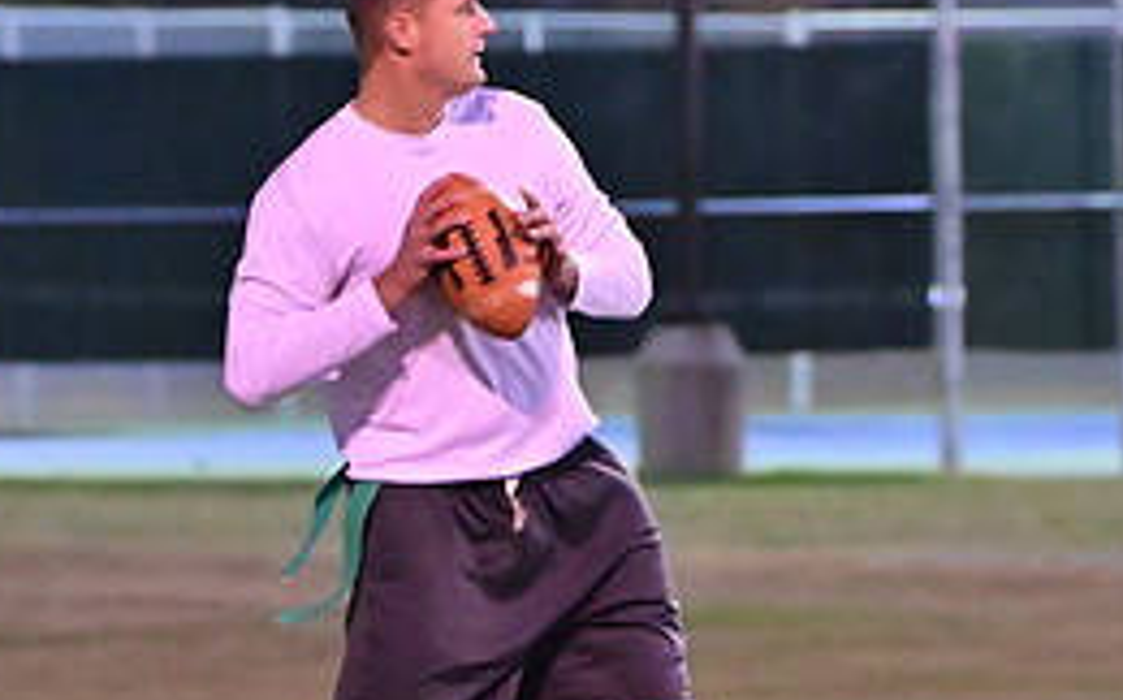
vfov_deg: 2.4
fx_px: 16696
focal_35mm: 546
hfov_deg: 3.9
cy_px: 490
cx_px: 704
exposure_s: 1/400
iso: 6400
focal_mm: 160
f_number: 4
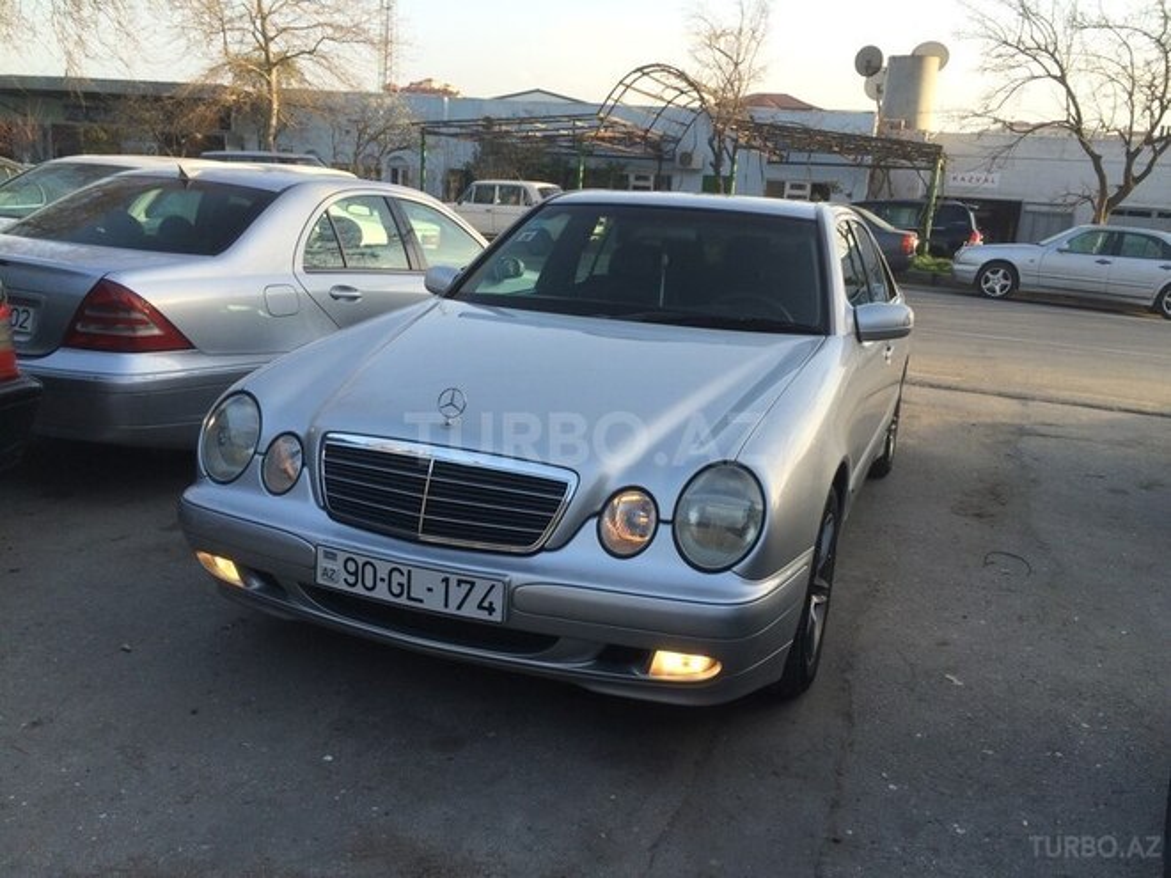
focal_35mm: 29
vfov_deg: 48.2
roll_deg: -3.8
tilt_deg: -14.2
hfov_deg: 61.7
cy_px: 439
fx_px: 981
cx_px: 586
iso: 32
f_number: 2.2
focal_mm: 4.15
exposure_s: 1/334
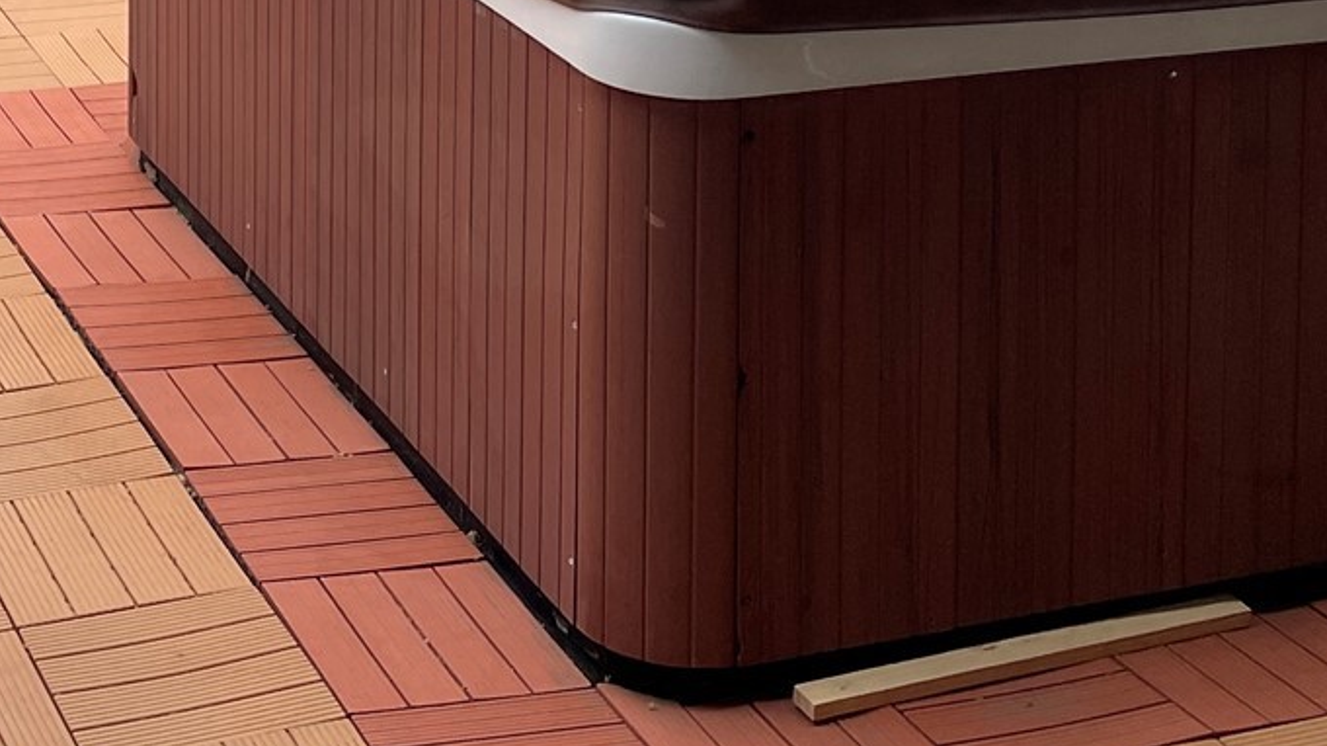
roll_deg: +0.9
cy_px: -508
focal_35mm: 80
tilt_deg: -6.2
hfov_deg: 25.5
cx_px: 78
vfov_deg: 13.8
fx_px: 2814
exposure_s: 1/440
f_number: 1.6
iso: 32
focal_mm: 4.2
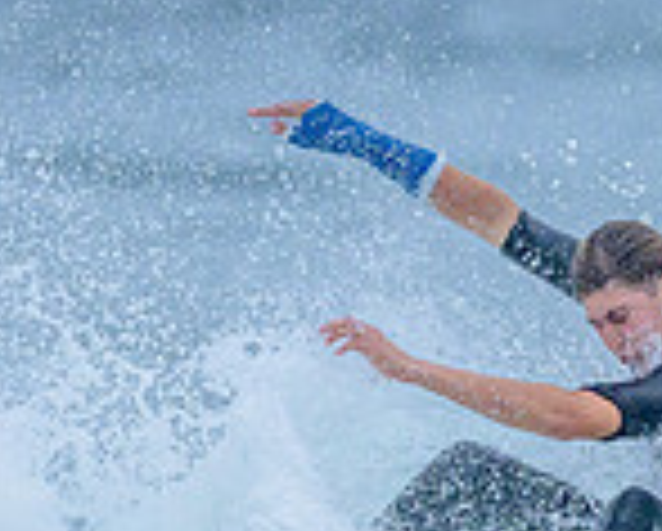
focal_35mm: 4054
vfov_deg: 0.4
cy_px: 707
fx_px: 79534
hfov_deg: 0.5
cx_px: 602
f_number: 6.3
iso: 1100
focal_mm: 800
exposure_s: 1/3200
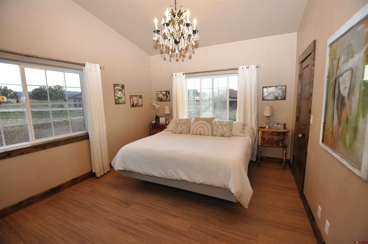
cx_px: 184
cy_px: 122
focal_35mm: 15
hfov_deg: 100.5
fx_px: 153
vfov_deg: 77.2
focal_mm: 10
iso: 800
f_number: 4
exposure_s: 1/60
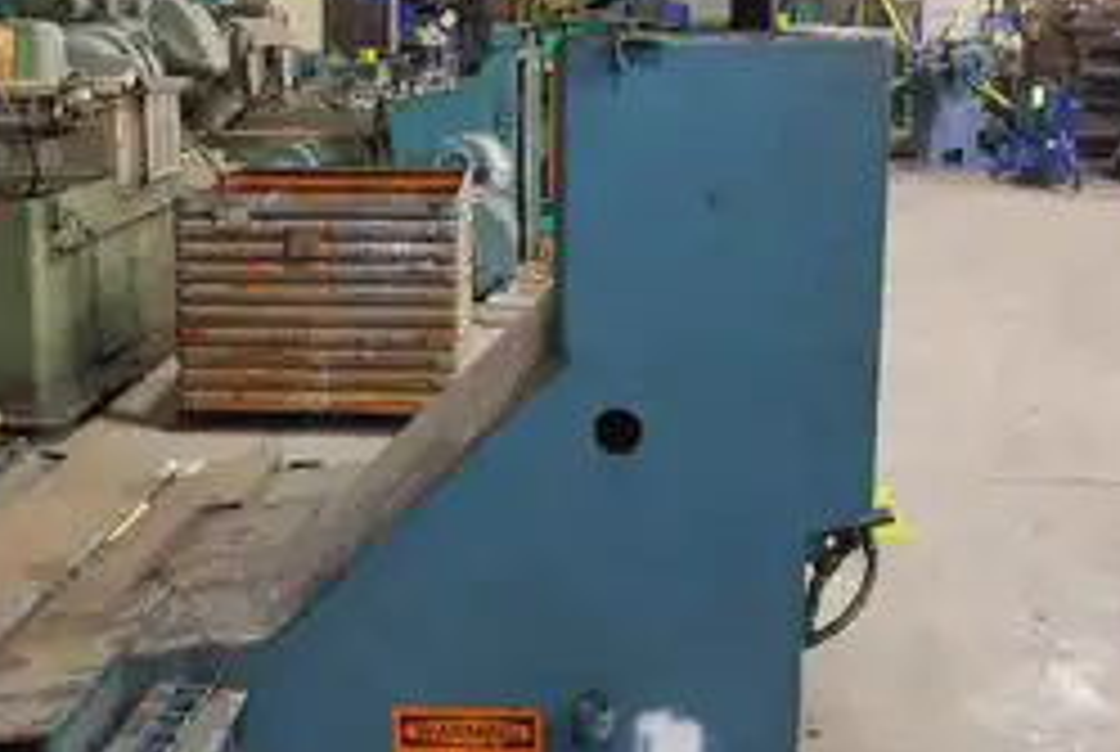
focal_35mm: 53
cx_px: 355
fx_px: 1652
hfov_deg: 37.0
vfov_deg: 25.6
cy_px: 356
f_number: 3.8
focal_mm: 22
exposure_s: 1/3
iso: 400
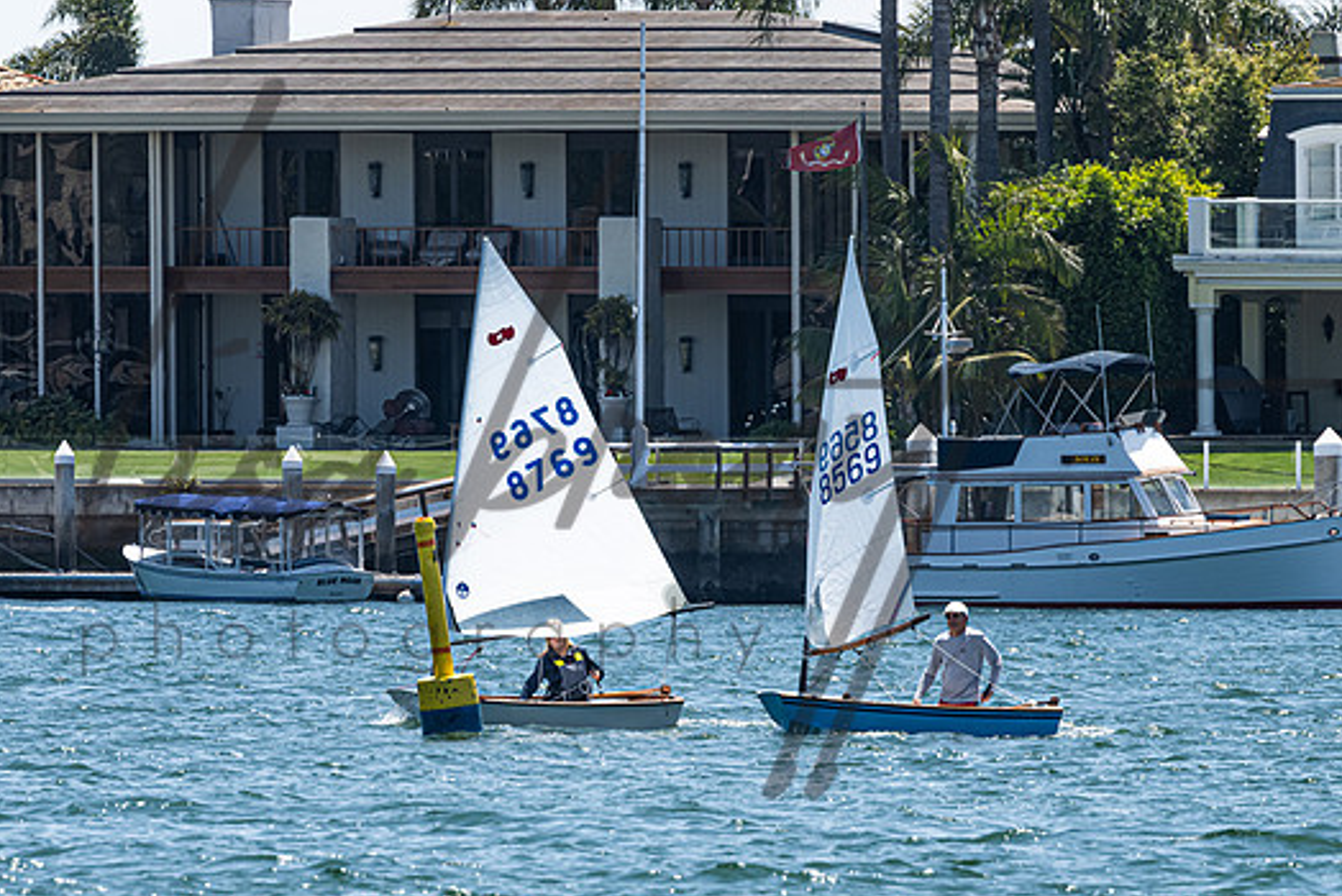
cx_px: 577
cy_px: 581
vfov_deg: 2.3
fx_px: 22490
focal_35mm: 603
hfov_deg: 3.4
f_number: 11
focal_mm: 400
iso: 400
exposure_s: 1/640
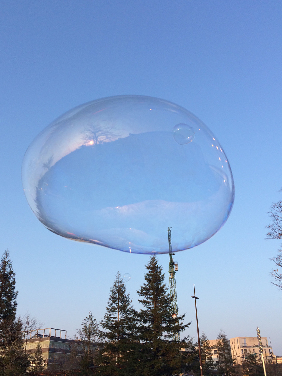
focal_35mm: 35
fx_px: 380
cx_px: 127
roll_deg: +2.7
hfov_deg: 40.6
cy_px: 203
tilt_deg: +26.2
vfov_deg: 52.6
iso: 32
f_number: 2.2
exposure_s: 1/612
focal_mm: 4.15
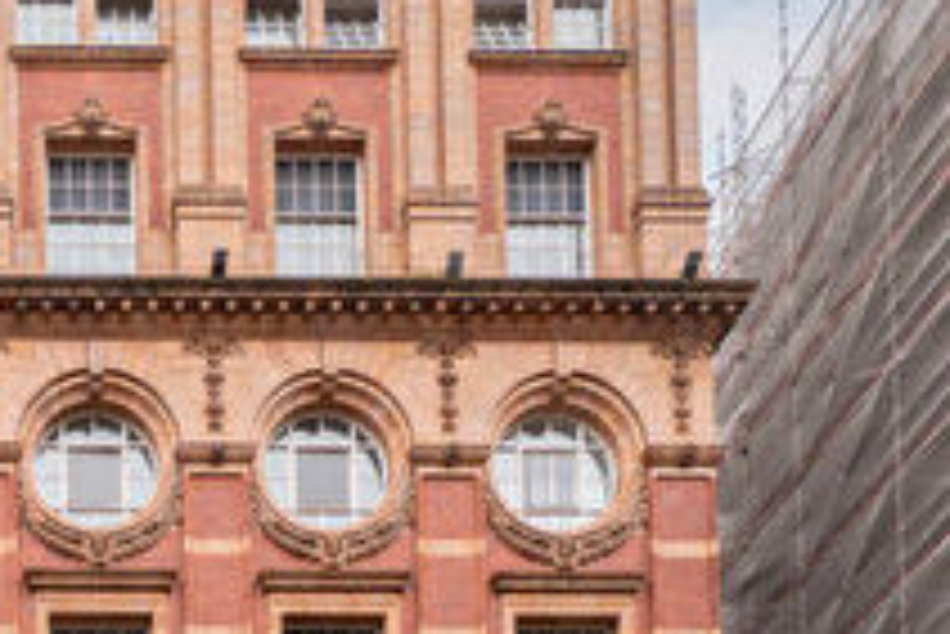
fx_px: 1400
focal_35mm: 53
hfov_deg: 30.5
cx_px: -248
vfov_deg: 24.3
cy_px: 645
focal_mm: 16
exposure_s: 1/640
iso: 400
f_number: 2.8
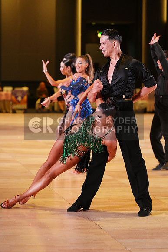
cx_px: 84
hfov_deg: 10.9
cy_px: 126
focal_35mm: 126
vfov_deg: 16.3
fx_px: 881
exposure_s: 1/400
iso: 4000
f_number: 4
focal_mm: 126
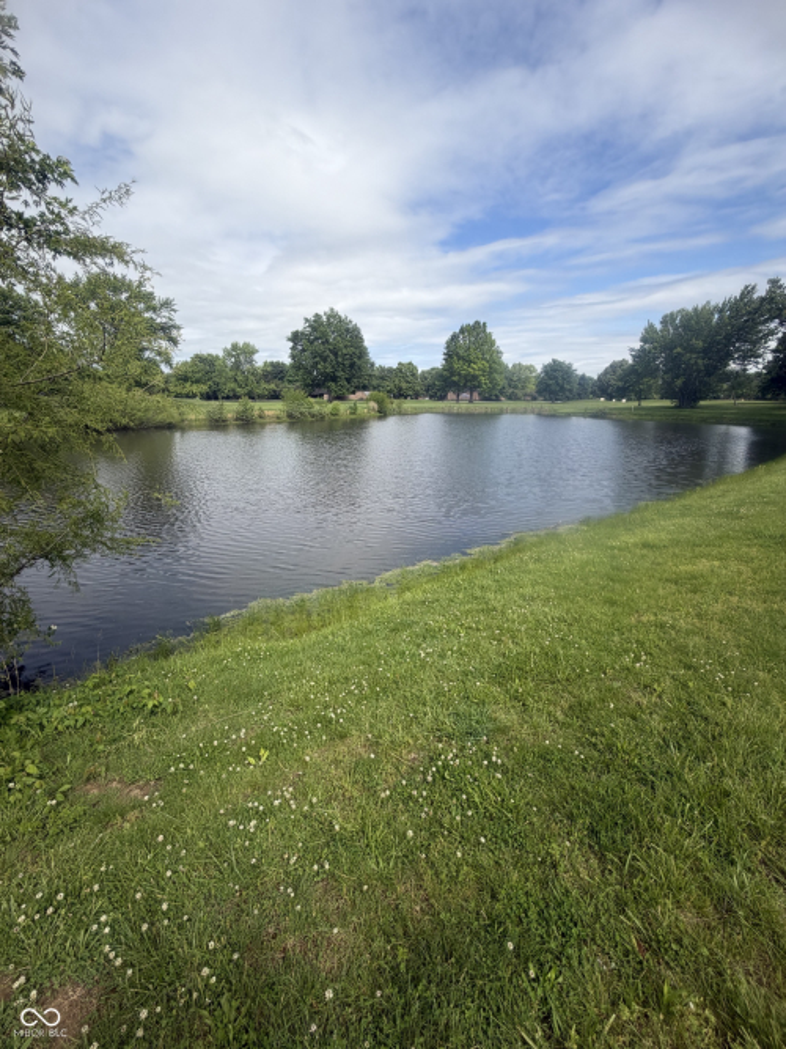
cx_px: 393
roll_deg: +0.5
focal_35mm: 14
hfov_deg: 85.7
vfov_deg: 102.1
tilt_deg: -17.1
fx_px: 424
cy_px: 524
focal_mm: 2.22
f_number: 2.2
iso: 25
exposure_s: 1/770
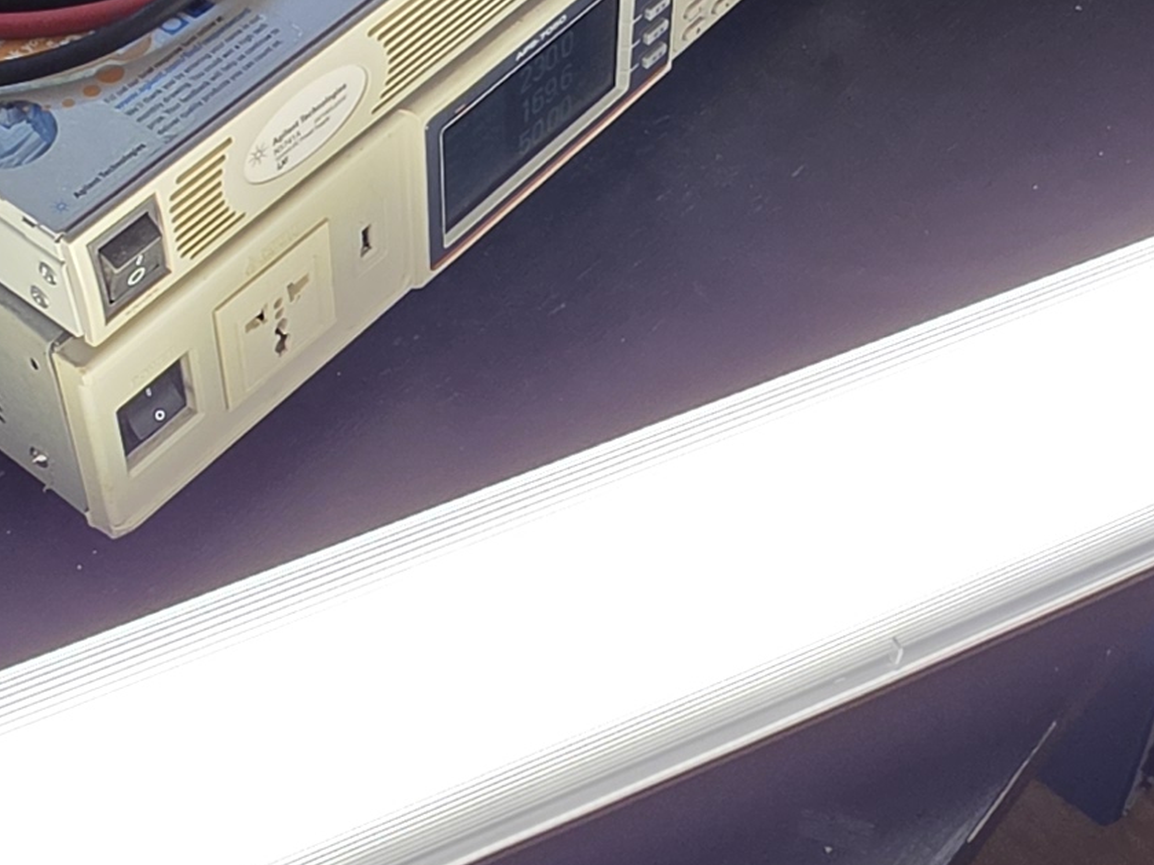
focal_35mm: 62
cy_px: 220
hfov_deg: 31.2
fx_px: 2067
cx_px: 568
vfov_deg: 23.4
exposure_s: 1/100
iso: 32
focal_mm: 2.2
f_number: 1.9
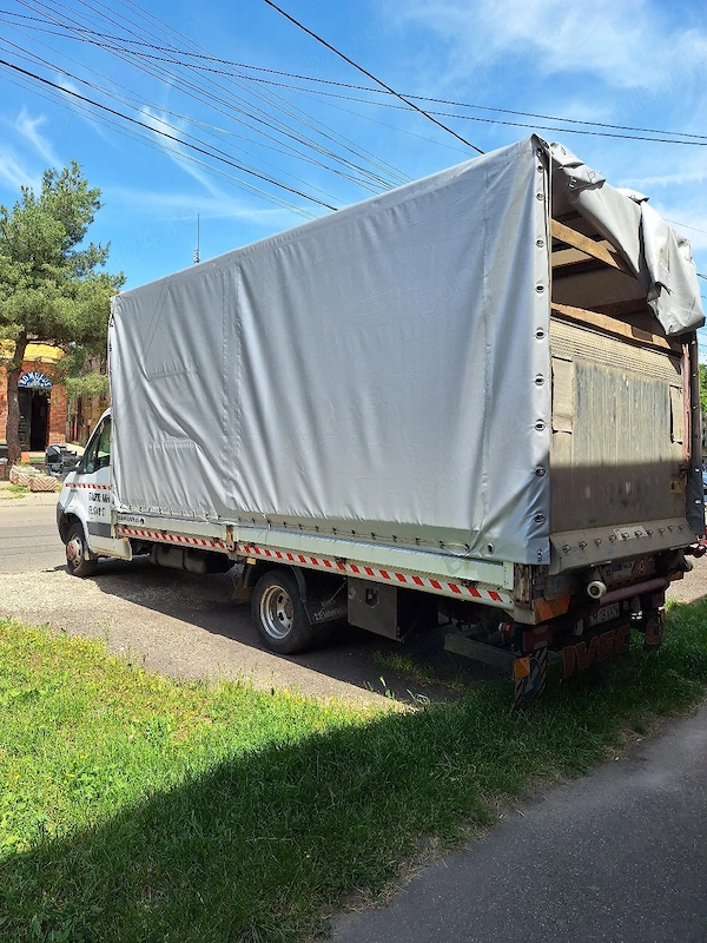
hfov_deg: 58.9
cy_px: 472
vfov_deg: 73.9
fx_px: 626
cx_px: 354
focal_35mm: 23
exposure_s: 1/2000
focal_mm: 5.54
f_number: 1.8
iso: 40
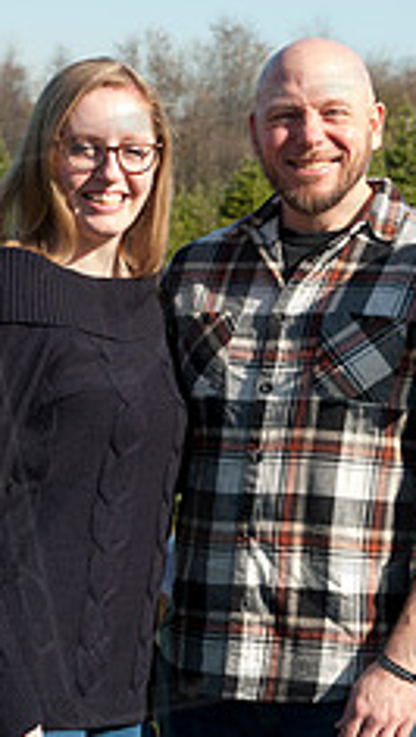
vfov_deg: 16.0
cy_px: 368
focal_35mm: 134
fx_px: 2624
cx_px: 391
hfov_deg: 9.0
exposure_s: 1/320
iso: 100
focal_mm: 52
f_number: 7.1
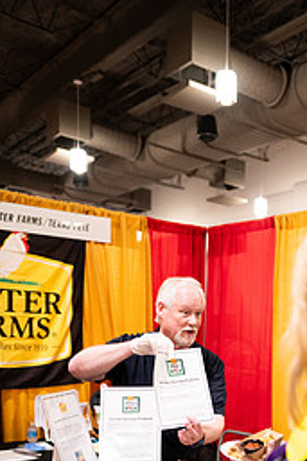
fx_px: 538
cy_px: 382
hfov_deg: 30.8
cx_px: 260
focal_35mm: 42
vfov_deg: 43.8
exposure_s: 1/200
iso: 1600
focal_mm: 24
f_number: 1.8
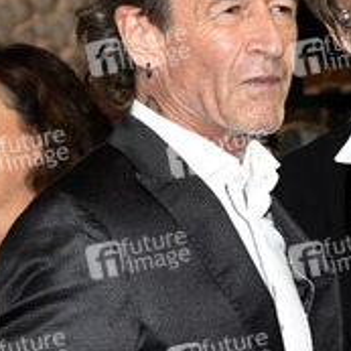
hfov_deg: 7.5
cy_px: 103
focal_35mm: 233
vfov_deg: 7.5
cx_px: 368
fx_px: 2673
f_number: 5
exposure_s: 1/200
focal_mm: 70
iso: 800
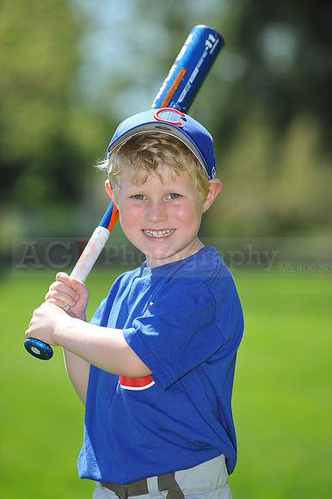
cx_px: 166
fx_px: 2770
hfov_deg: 6.9
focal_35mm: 200
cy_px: 250
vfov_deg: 10.3
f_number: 4.5
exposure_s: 1/800
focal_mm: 200
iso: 200
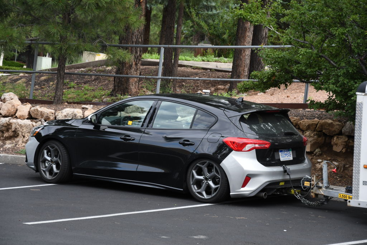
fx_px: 1147
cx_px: 184
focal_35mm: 112
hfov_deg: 18.2
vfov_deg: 12.2
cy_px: 122
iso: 450
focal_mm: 75
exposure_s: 1/250
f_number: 5.3
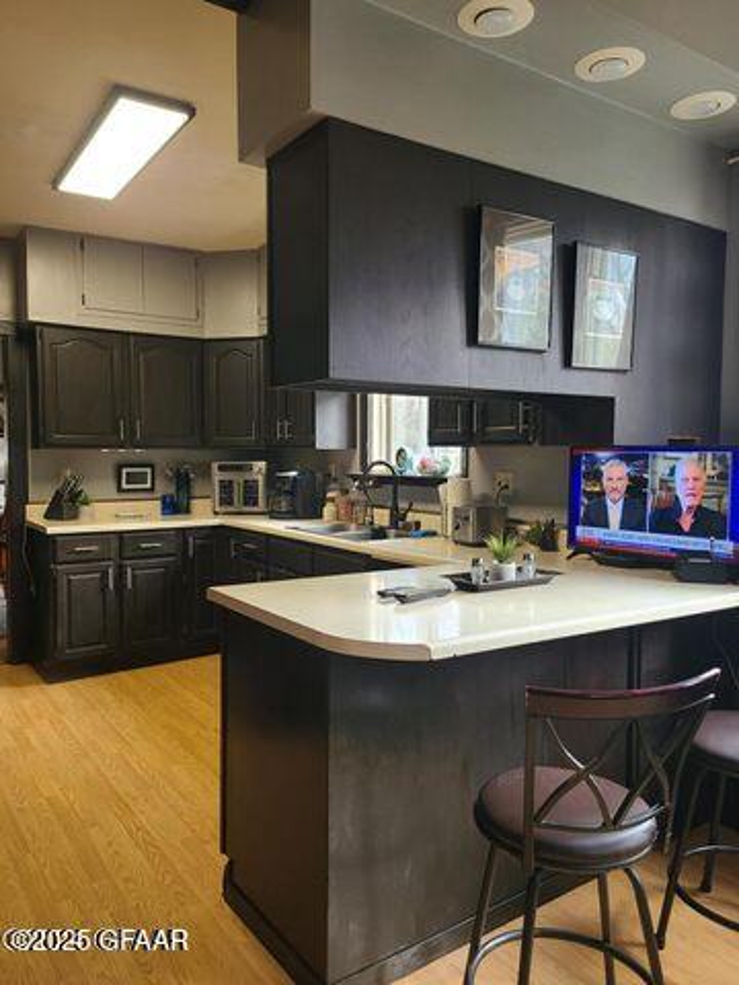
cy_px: 492
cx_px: 370
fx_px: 740
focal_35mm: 26
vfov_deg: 67.3
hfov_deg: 53.1
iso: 100
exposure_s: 1/60
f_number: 1.8
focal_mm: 5.4
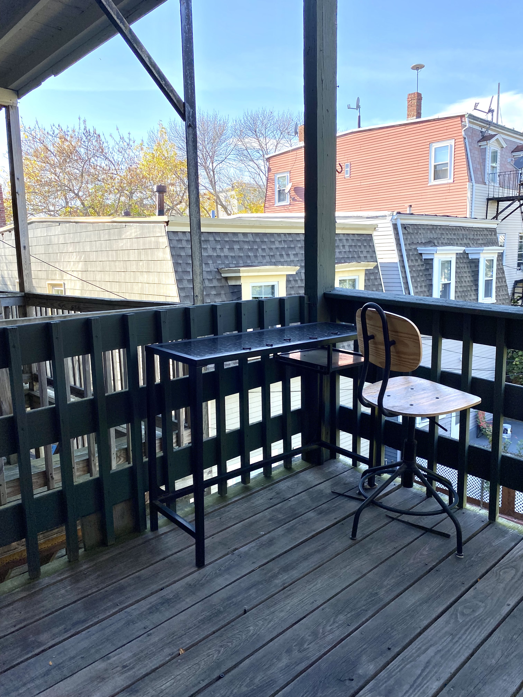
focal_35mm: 26
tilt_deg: -8.7
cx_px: 262
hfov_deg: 53.1
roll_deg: +0.2
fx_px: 524
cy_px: 348
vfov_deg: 67.3
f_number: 1.8
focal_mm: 4.25
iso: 32
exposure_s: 1/662
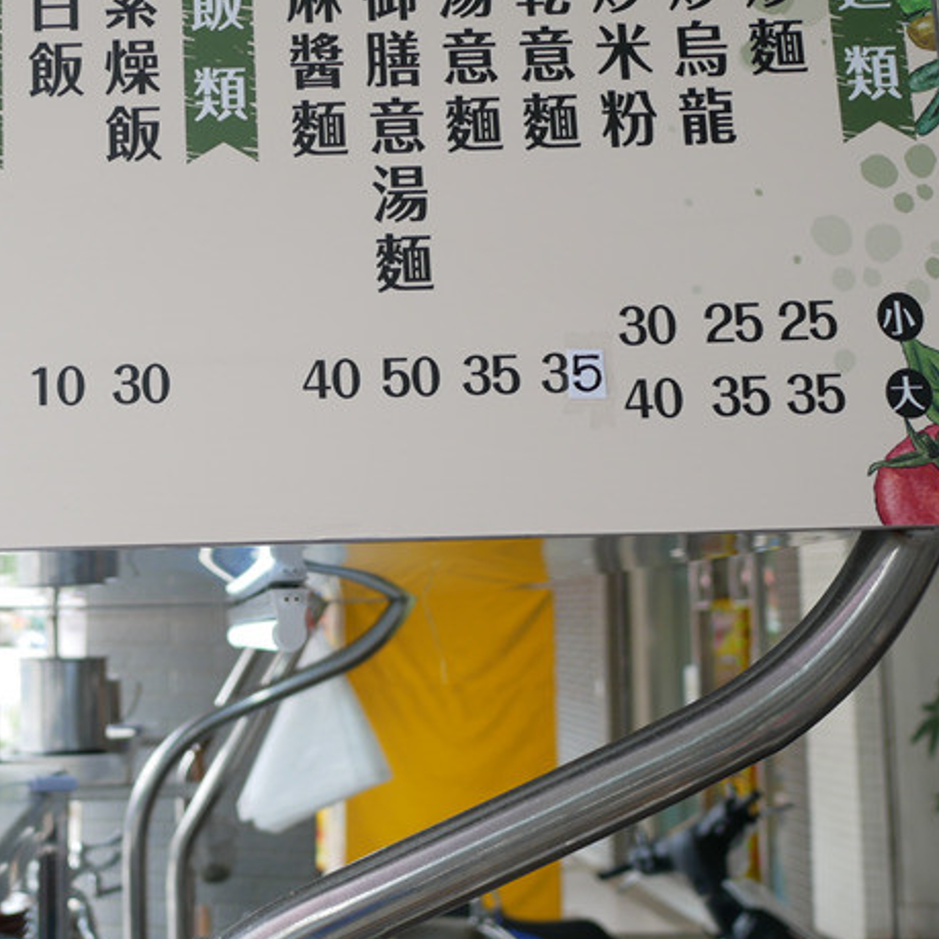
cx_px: 117
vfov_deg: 32.6
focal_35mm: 52
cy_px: 332
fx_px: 1596
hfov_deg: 31.4
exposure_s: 1/200
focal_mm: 15
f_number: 2.5
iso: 200
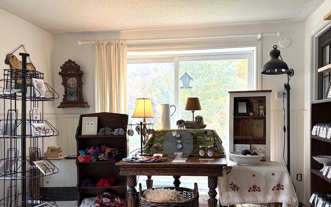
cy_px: 125
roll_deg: +1.1
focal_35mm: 31
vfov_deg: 40.4
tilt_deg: -1.4
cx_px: 177
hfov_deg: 61.2
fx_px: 280
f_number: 1.6
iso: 125
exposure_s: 1/120
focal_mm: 5.96
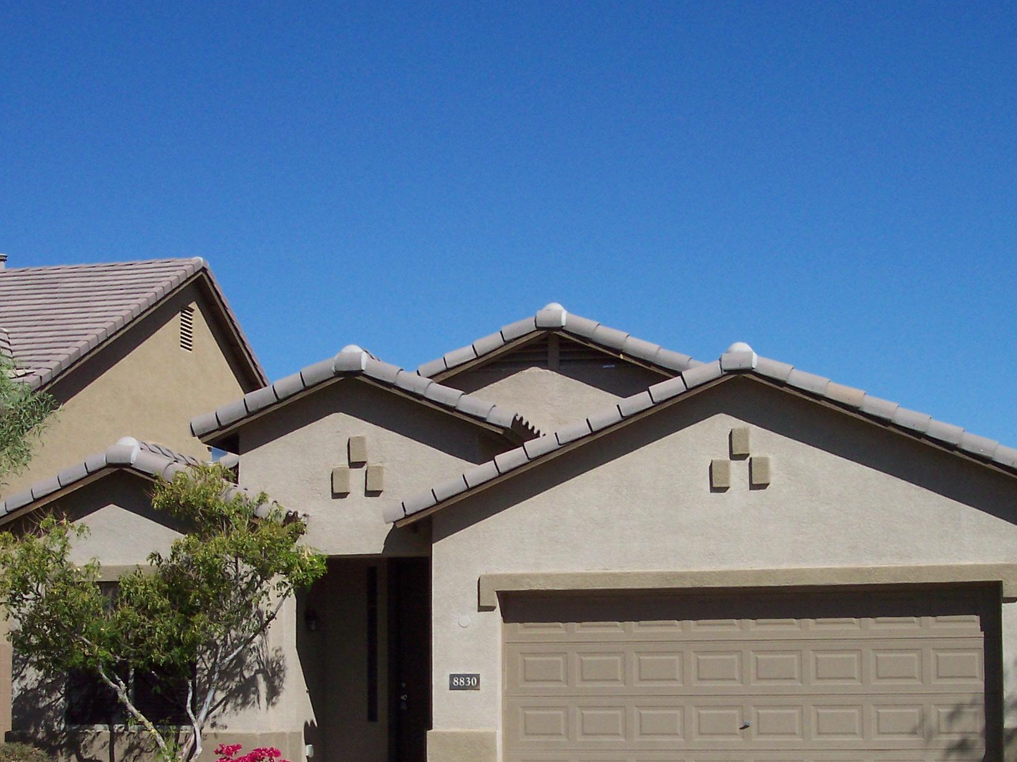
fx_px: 1762
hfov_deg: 32.2
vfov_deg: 24.2
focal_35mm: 60
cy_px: 543
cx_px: 548
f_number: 4.8
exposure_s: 1/1000
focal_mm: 8
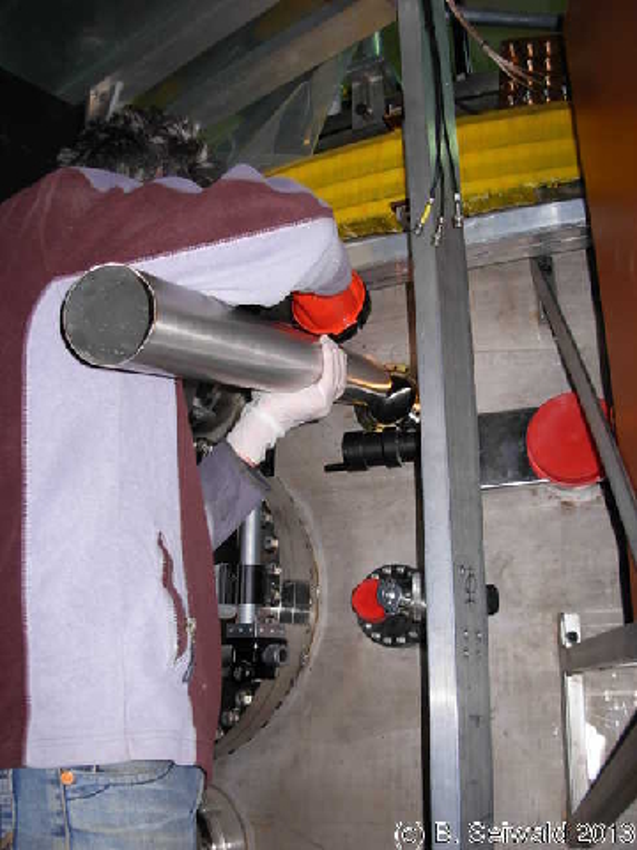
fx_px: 932
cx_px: 318
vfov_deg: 49.0
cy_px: 425
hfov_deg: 37.7
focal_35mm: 38
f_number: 2.9
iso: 84
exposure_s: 1/23.9
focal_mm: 6.3
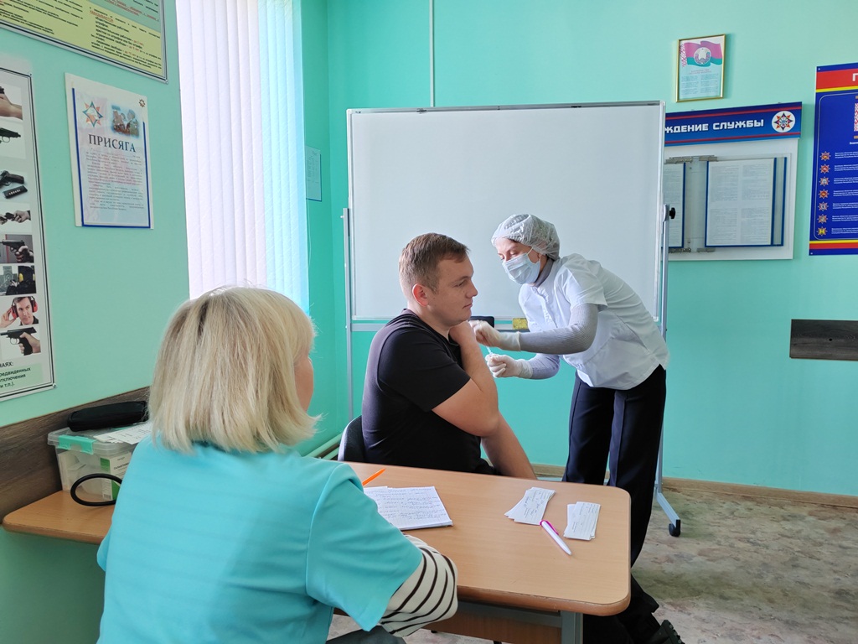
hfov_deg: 65.3
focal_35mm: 27
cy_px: 322
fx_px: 669
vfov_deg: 51.4
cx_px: 429
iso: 400
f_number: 1.9
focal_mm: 5.52
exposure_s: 1/50
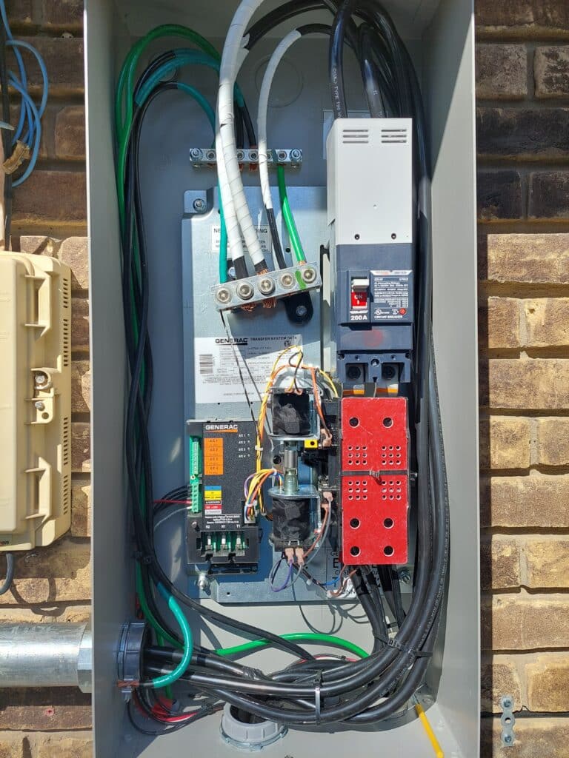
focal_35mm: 24
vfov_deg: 71.6
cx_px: 284
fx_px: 526
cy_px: 379
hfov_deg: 56.8
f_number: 1.8
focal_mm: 5.23
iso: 40
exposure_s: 1/762
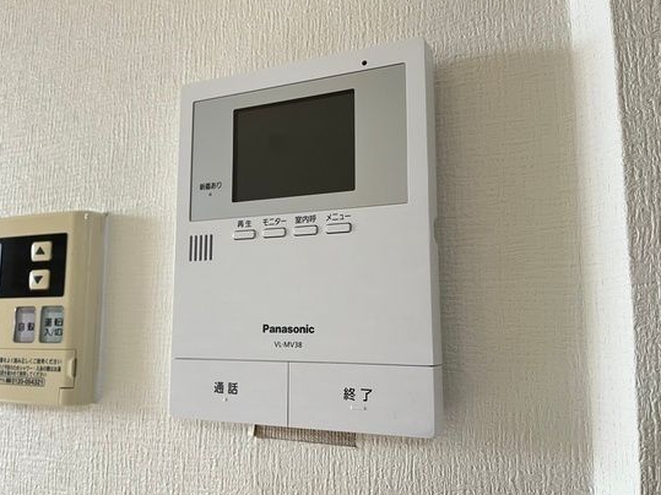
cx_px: 319
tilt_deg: +7.5
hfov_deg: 65.3
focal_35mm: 27
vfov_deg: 51.3
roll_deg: +0.0
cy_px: 248
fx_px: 515
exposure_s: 1/60
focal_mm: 5.1
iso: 100
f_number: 1.6
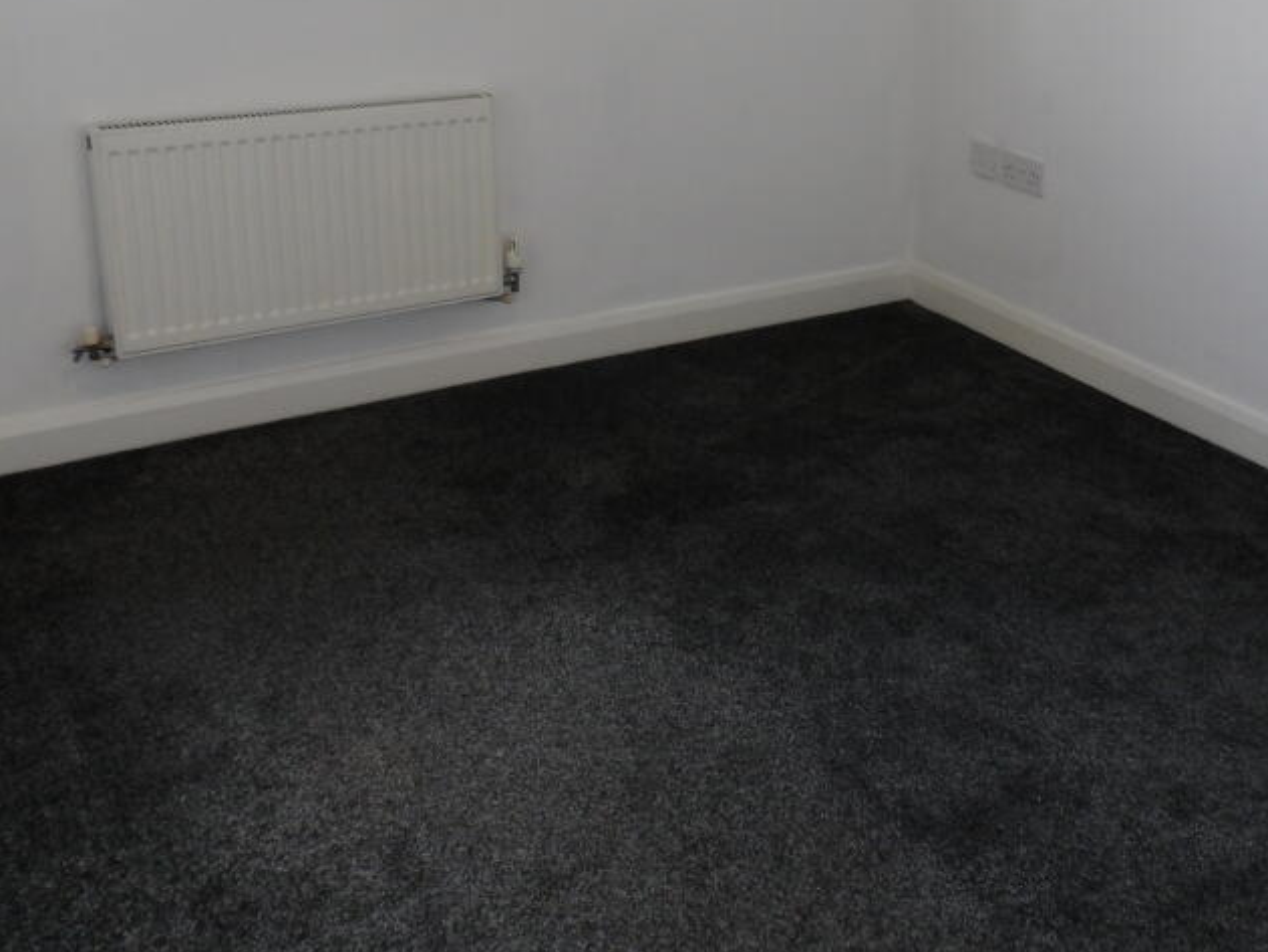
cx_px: 833
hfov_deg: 47.2
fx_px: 1429
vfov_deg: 36.0
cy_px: 244
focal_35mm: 39
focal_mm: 4.3
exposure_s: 1/30
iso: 151
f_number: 4.1
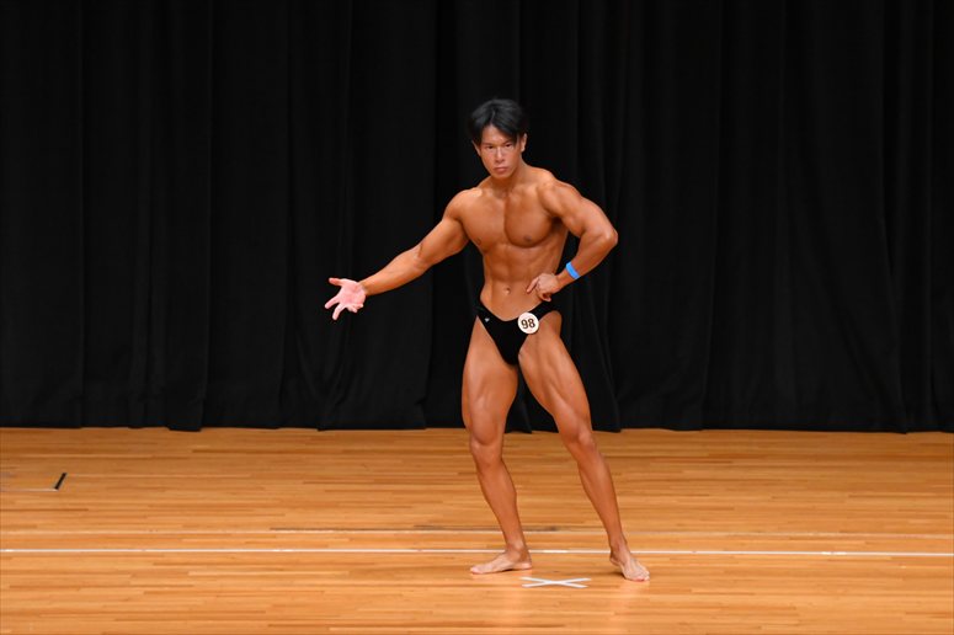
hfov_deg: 8.6
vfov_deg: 5.7
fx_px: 6357
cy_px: 318
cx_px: 477
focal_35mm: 240
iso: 3200
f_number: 5.6
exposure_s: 1/400
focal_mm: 160
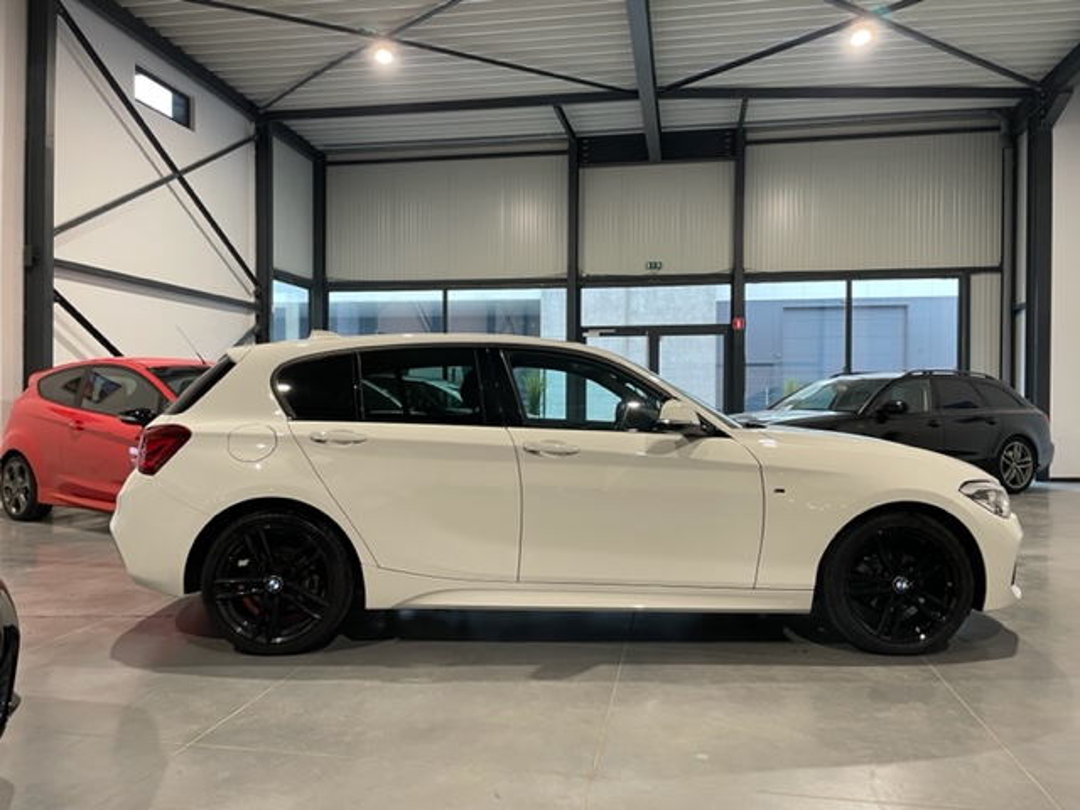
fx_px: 811
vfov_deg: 53.1
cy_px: 405
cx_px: 540
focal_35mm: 26
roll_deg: -0.3
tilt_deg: -1.6
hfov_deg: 67.3
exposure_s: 1/50
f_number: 1.6
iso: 80
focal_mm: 4.2
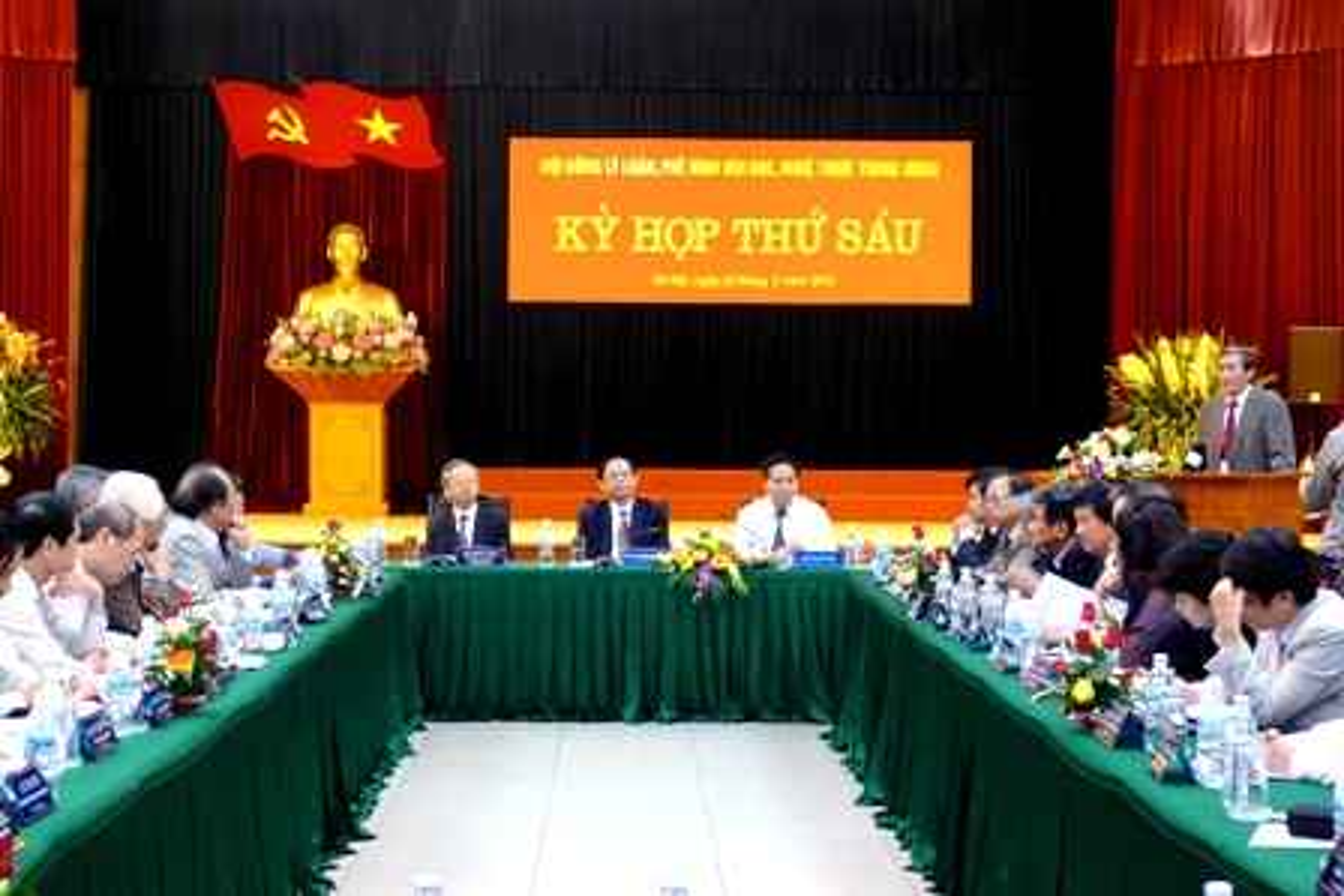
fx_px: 2614
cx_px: 672
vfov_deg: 19.5
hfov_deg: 28.8
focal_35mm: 70
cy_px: 448
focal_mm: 14.9
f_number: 3
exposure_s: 1/15
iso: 400
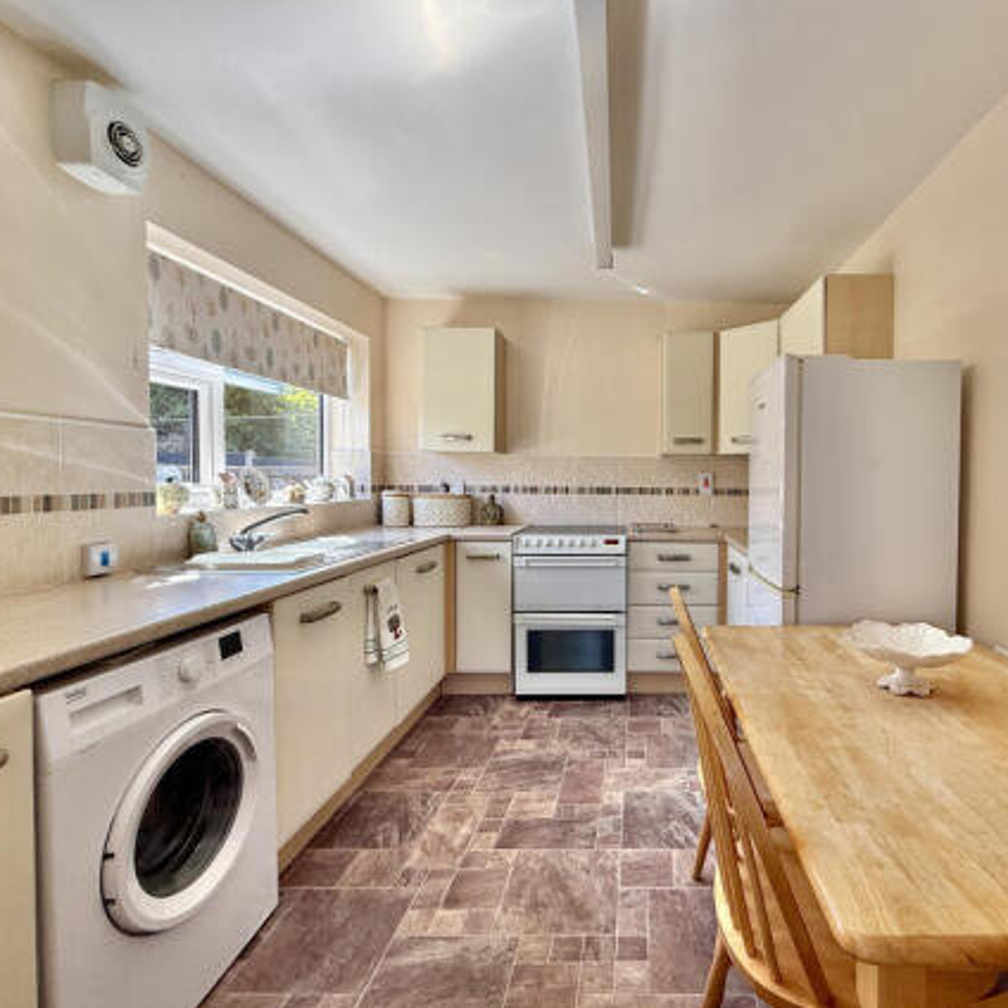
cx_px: 645
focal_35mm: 17
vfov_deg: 84.0
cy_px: 496
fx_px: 560
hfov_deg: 82.0
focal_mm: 2.22
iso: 64
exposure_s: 1/136
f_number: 2.2
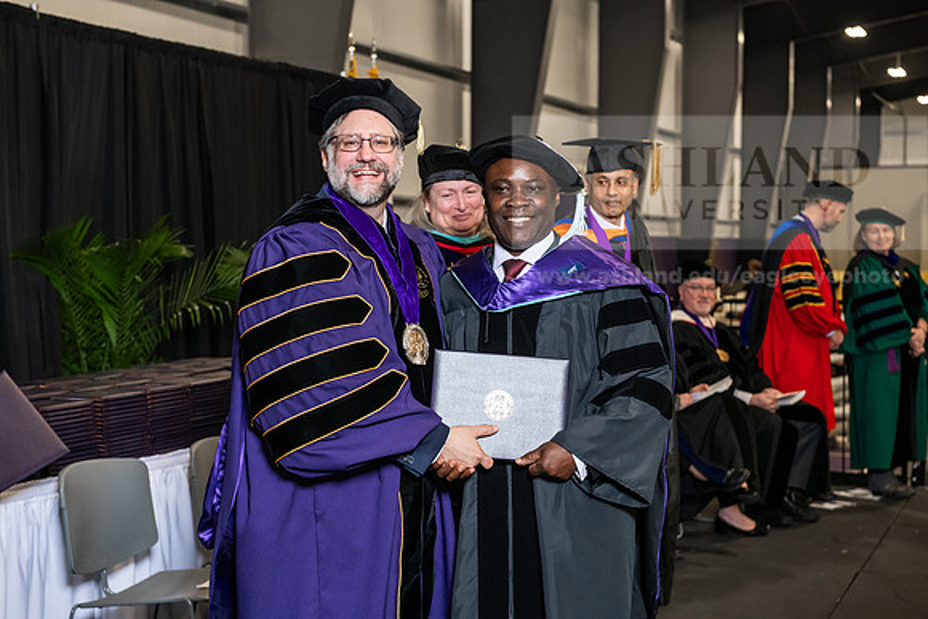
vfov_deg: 21.9
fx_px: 1599
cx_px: 464
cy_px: 310
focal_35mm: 62
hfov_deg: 32.4
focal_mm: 62
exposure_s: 1/200
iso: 2000
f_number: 5
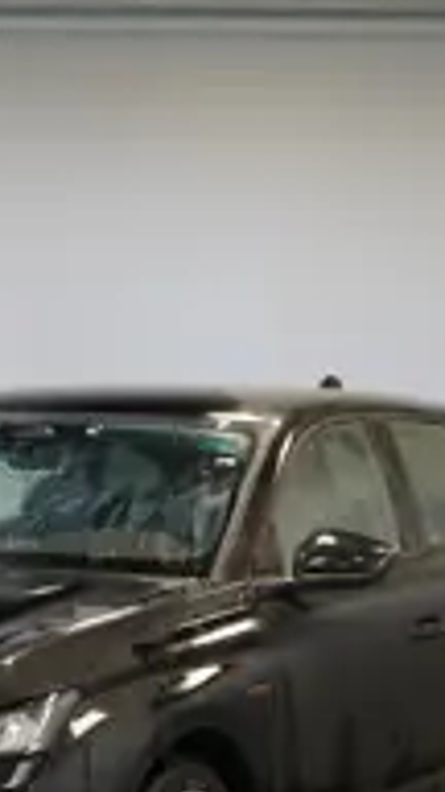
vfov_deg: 15.4
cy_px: 565
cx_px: 66
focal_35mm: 139
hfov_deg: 8.7
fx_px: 2916
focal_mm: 53
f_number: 5
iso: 2000
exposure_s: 1/160
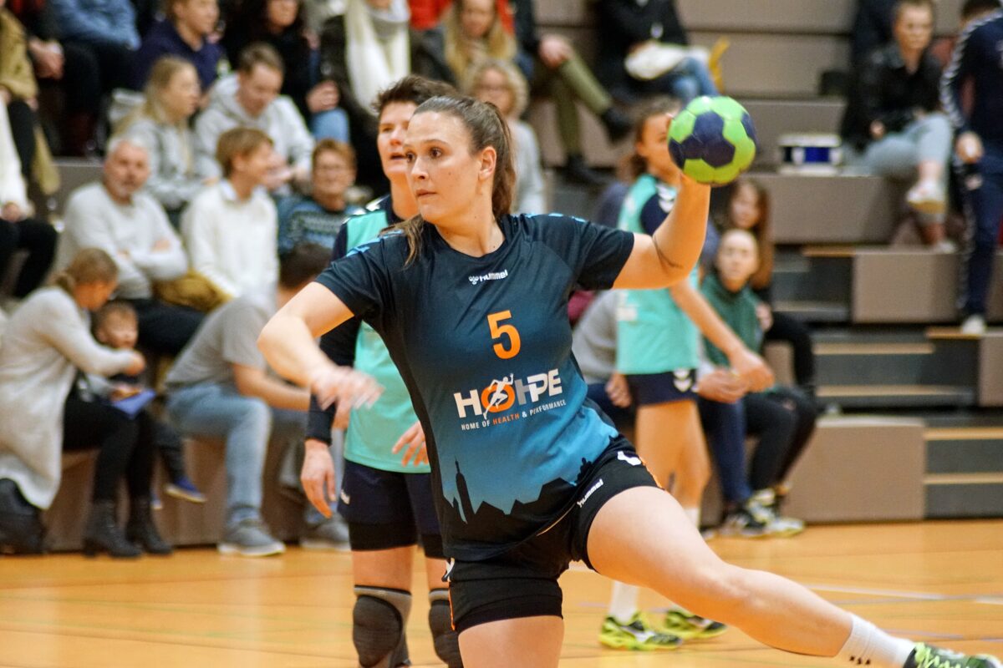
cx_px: 502
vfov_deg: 5.7
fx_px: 6686
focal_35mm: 240
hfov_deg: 8.6
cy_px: 334
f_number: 4.5
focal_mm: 160
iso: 3200
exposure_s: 1/160
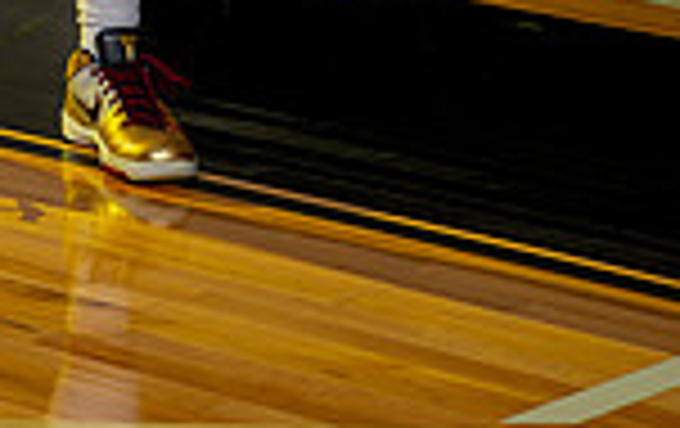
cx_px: 41
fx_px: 3936
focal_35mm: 212
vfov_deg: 6.0
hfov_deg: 9.8
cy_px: -563
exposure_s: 1/125
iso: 100
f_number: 8
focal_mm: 70
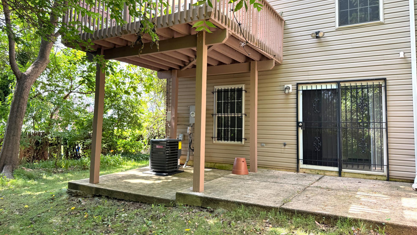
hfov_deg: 69.9
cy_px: 103
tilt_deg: +4.7
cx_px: 207
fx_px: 299
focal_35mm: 27
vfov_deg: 42.8
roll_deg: -1.1
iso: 64
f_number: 1.78
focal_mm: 6.76
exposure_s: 1/158
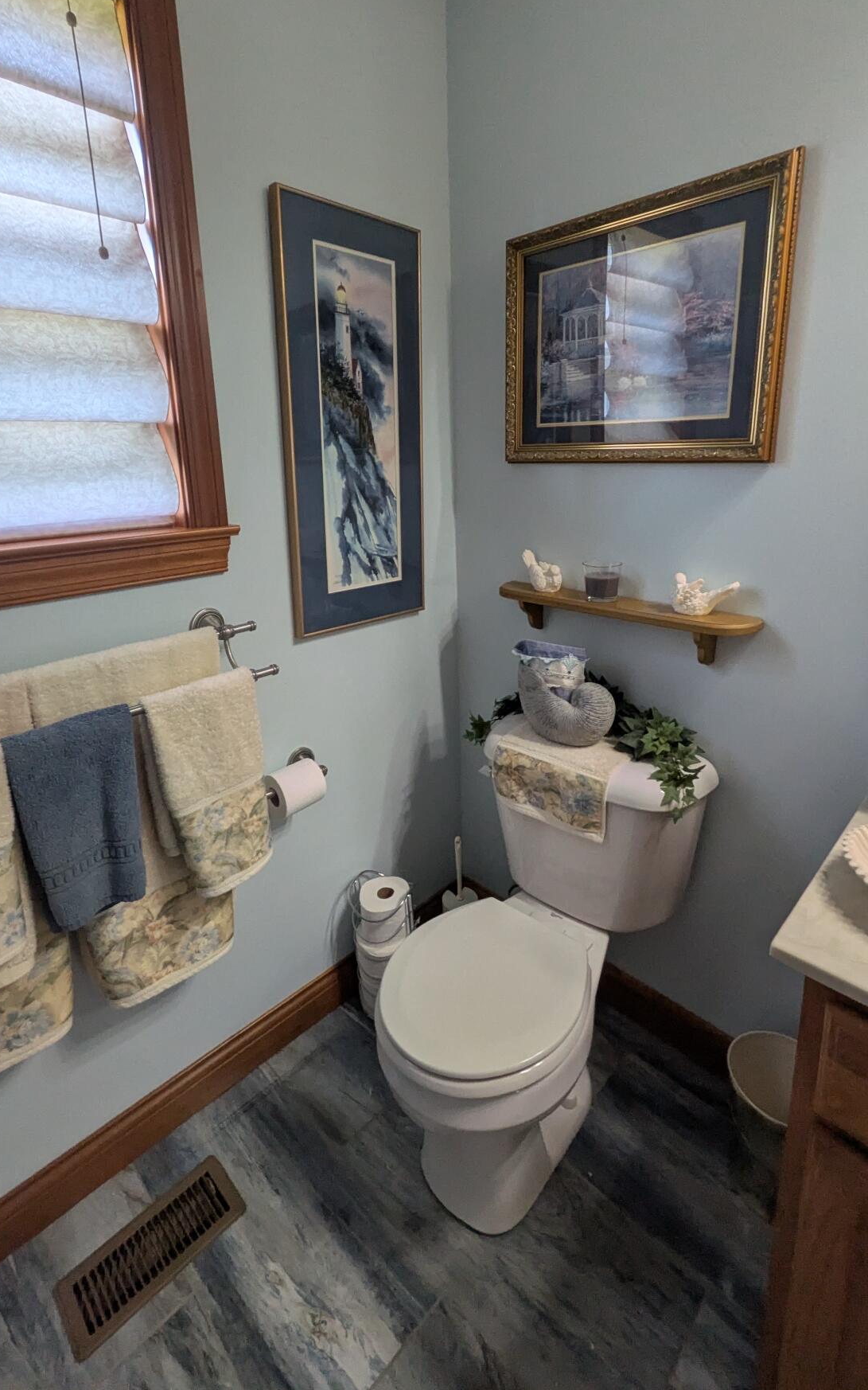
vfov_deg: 93.8
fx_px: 644
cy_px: 600
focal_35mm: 17
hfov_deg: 68.0
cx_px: 421
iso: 150
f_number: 2.2
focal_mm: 1.83
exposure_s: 1/120
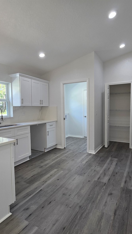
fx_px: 118
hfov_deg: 58.3
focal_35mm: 19
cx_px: 70
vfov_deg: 89.6
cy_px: 117
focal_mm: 2.2
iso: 50
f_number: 2.2
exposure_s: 1/60
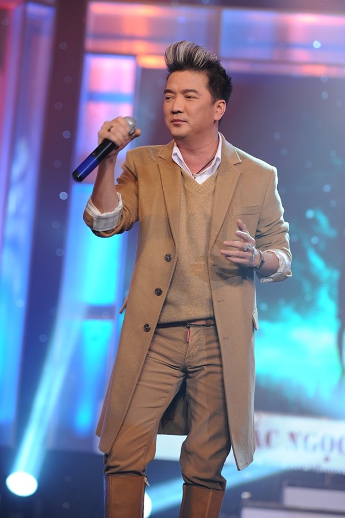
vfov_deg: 20.4
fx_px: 1440
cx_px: 172
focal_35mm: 100
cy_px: 259
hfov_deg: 13.7
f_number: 3.2
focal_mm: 100
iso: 800
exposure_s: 1/200
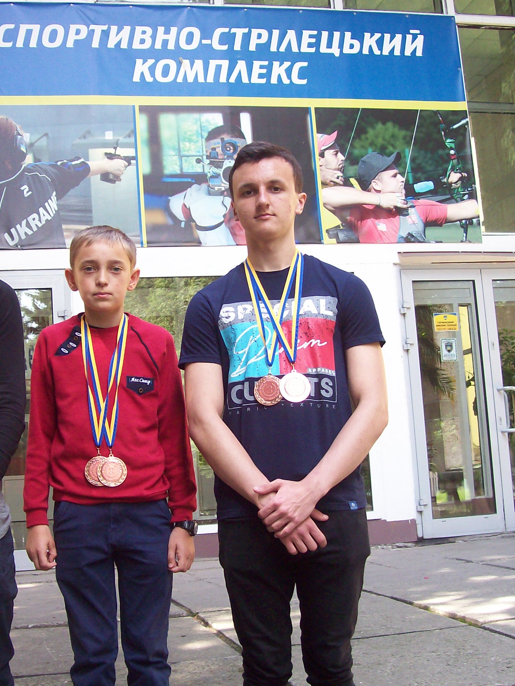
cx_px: 169
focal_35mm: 49
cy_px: 341
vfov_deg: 38.9
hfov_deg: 29.5
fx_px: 972
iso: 80
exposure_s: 1/96.8
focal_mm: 6
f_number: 2.7
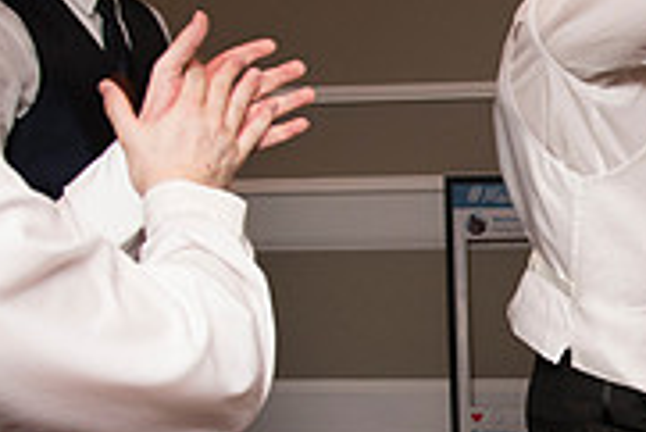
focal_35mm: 77
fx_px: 1383
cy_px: 341
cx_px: 678
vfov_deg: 17.6
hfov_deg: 24.8
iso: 2000
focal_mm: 24
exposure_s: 1/200
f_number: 4
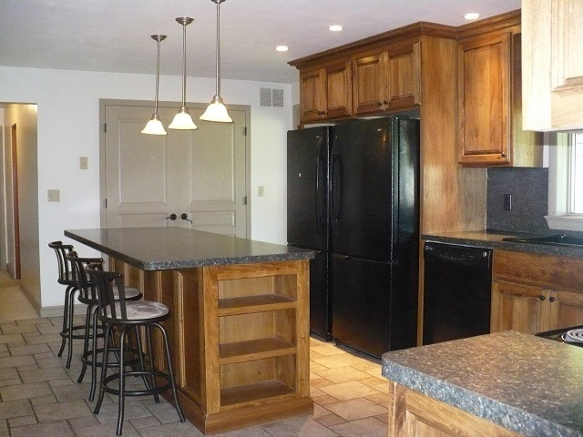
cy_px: 218
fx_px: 623
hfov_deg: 50.1
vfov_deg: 38.7
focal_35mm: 37
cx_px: 292
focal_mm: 6.1
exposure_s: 1/30
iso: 640
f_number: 2.8
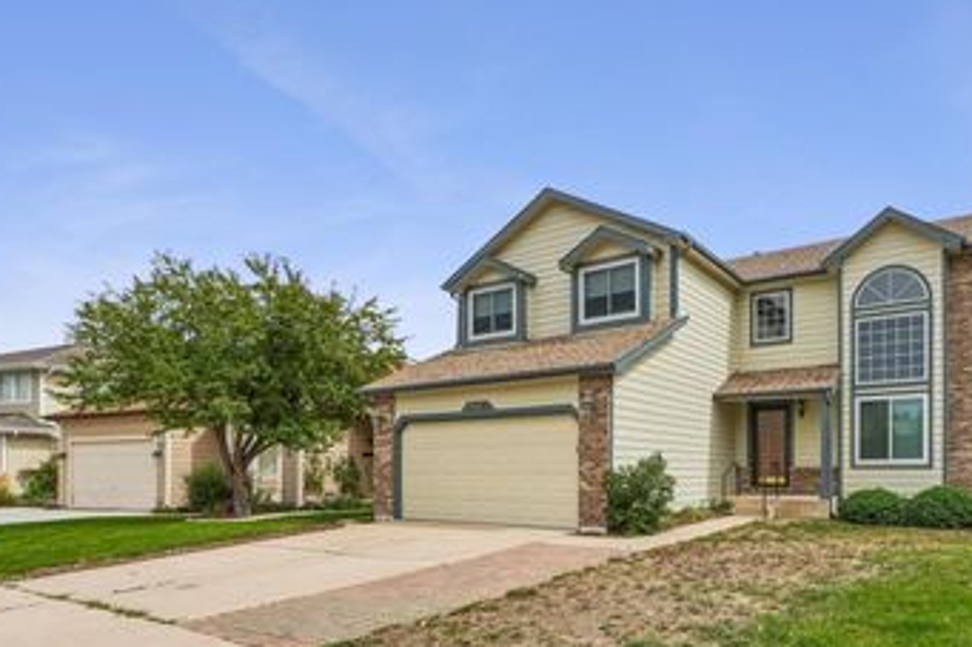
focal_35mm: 22
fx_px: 594
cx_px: 627
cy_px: 449
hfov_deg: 76.7
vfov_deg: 55.5
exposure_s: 1/1250
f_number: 9
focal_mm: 10
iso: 320
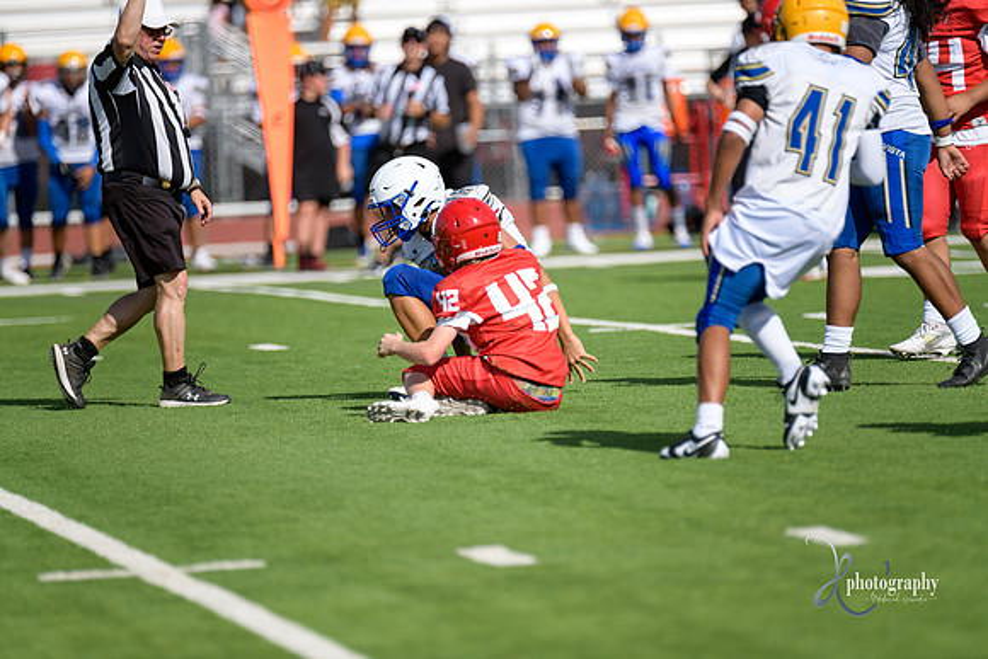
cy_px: 330
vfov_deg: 4.6
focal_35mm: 300
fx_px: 8235
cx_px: 494
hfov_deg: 6.9
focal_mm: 300
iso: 200
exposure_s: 1/3200
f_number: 2.8
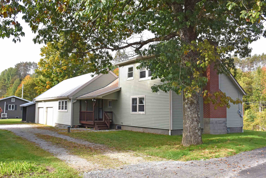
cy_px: 89
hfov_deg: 55.1
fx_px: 255
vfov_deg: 38.4
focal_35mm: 34
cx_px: 133
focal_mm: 23
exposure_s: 1/500
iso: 360
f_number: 8
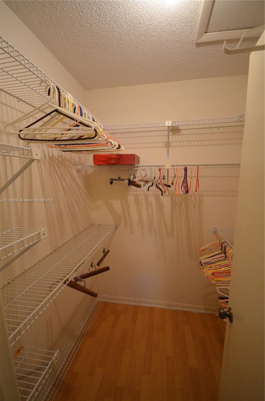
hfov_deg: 71.8
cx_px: 132
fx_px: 183
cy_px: 200
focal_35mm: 16
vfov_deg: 95.1
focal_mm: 11
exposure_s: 1/40
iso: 1600
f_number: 4.2
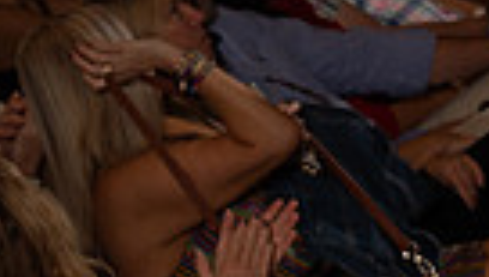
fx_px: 5467
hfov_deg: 5.1
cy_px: -374
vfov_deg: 2.9
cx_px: 390
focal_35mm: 421
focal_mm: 122
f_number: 9
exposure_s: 1/250
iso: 800
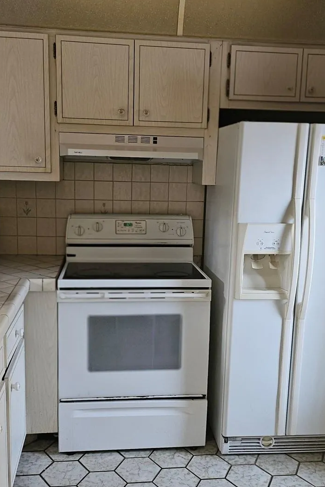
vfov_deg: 50.6
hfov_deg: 35.1
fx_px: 514
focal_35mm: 38
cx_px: 172
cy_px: 266
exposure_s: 1/120
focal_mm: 5
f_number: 1.8
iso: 400
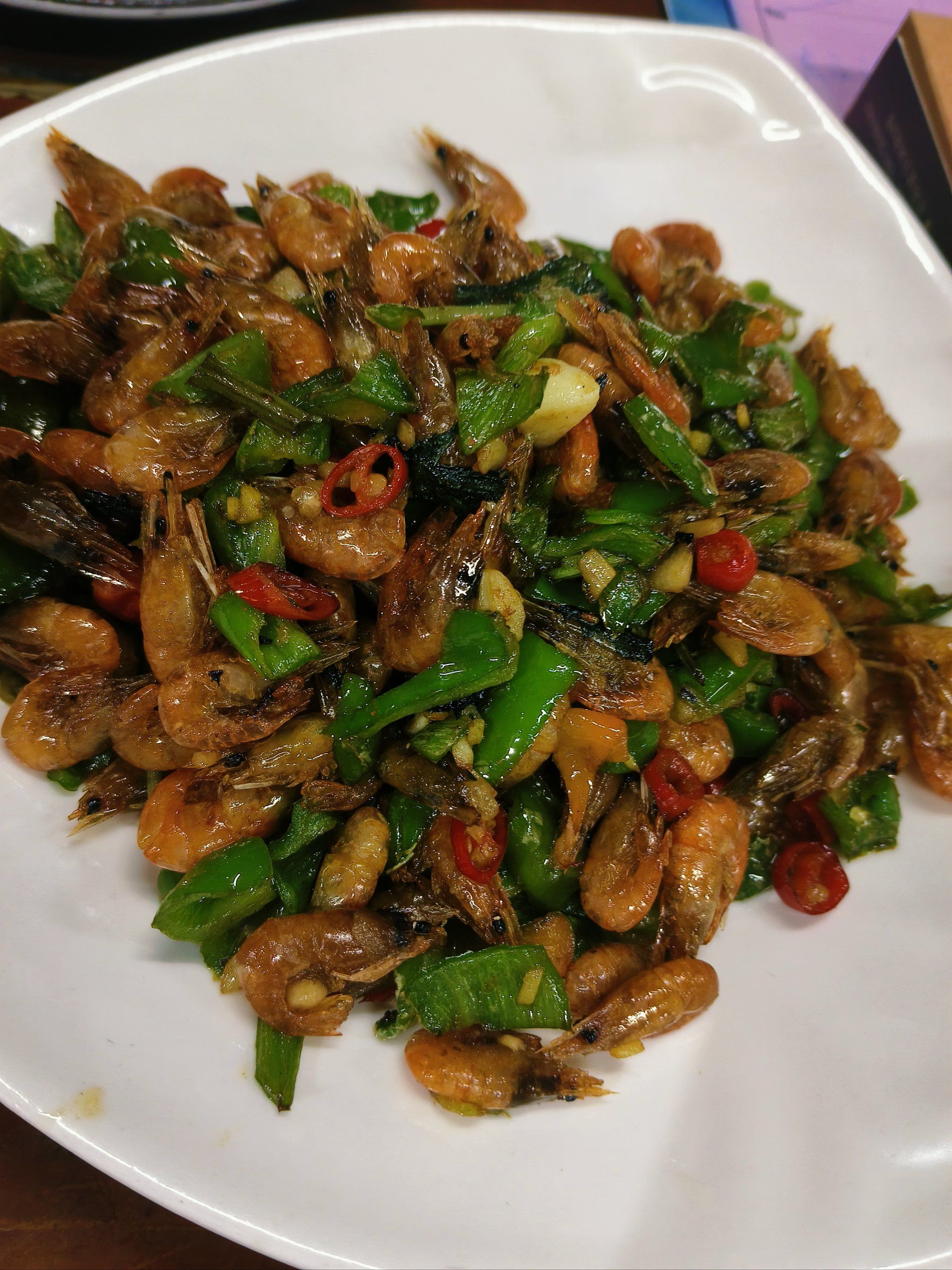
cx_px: 476
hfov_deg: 54.9
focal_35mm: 25
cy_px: 635
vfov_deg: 69.4
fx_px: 917
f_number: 1.79
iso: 2374
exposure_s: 1/30
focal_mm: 4.84
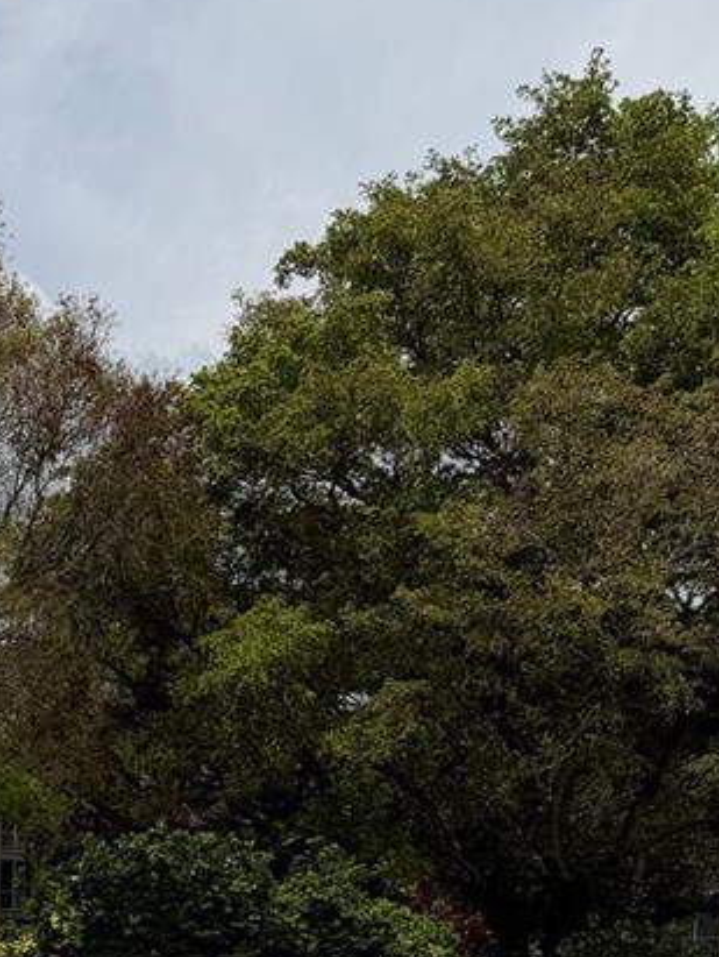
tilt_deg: -7.9
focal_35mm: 70
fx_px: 1936
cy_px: 1250
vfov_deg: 24.2
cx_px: -235
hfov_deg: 19.3
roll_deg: +2.0
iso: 80
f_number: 1.78
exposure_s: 1/11905
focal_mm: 6.76
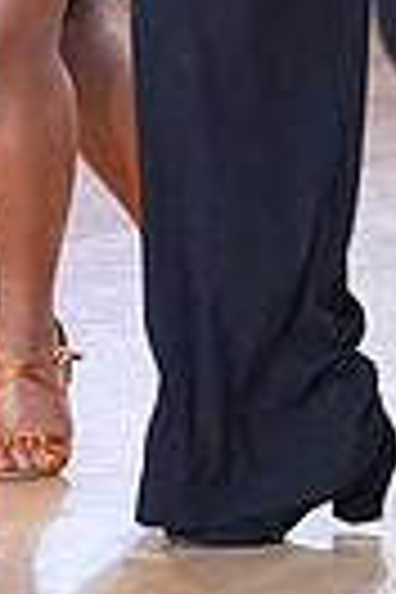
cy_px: -549
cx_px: 88
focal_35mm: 294
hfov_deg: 4.7
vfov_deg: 6.8
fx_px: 4851
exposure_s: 1/200
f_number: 6.3
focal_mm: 45
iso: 5000
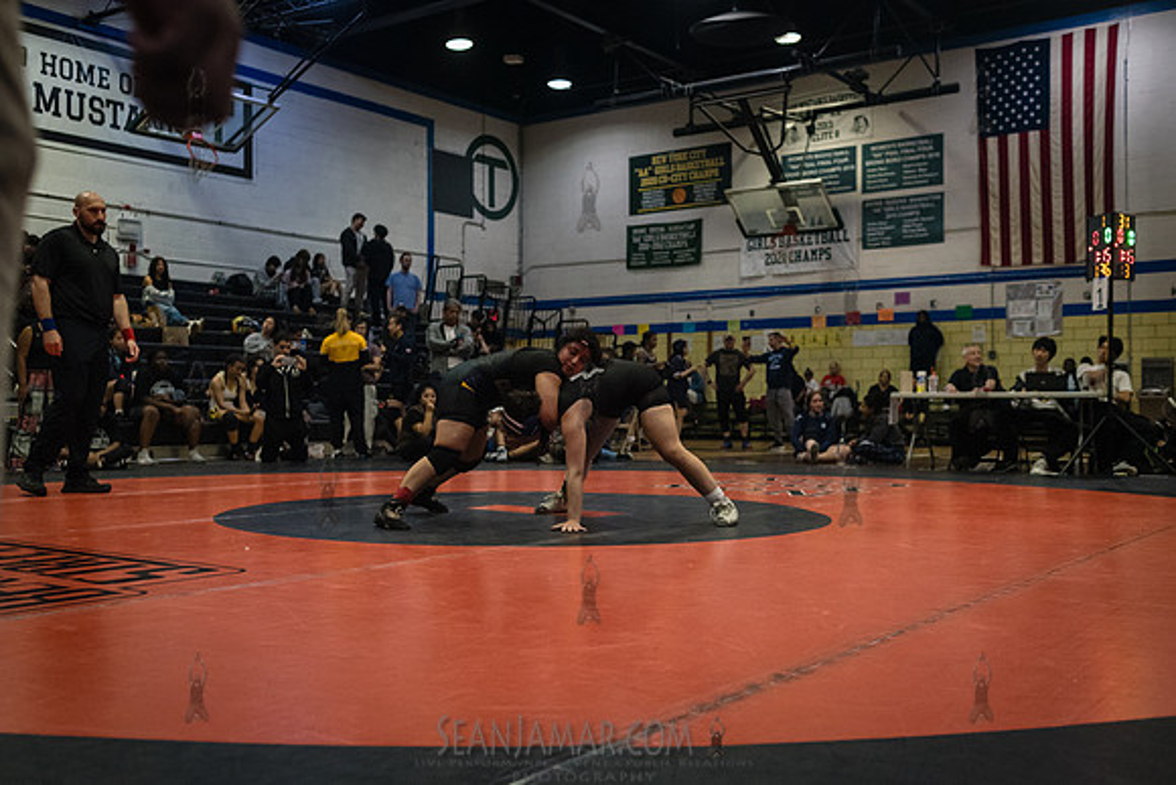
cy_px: 392
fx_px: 1184
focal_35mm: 36
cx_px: 588
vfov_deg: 36.7
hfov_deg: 52.8
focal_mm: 35
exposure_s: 1/1000
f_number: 3.2
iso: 5000
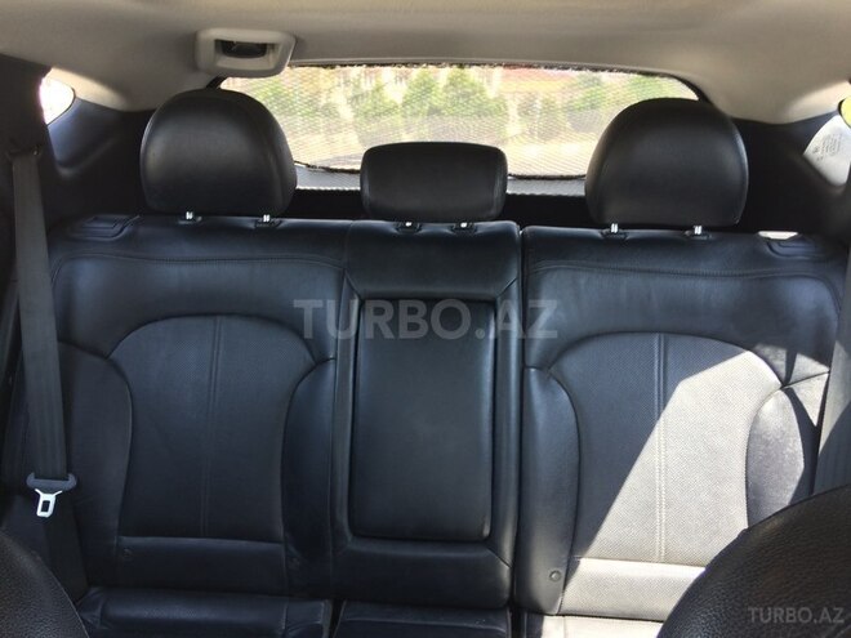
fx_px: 713
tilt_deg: -19.4
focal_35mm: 29
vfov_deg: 48.2
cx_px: 426
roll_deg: +0.5
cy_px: 319
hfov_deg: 61.7
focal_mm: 4.15
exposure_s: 1/50
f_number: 2.2
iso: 40
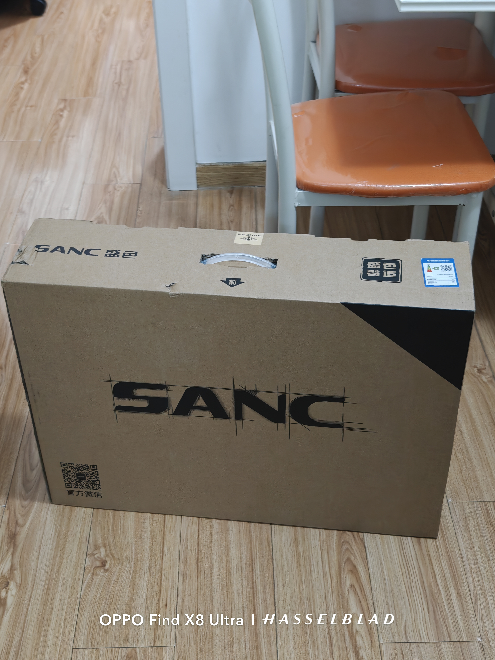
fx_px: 896
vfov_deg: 40.4
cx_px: 248
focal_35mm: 47
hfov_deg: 30.9
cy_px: 330
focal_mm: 8.67
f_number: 1.8
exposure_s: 1/33
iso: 4000
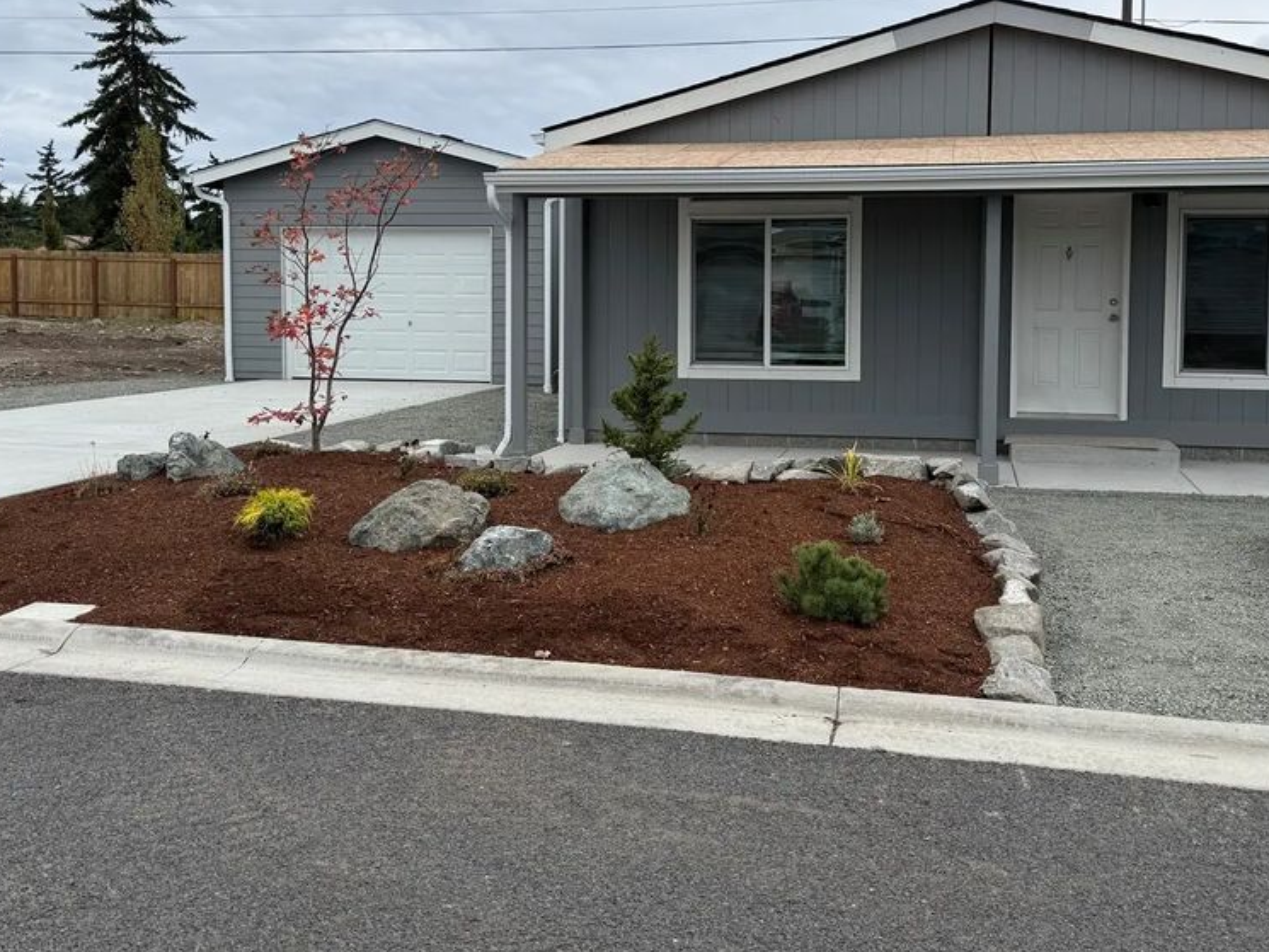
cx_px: 717
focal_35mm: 33
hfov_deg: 55.2
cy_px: 344
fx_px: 1210
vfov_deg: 42.6
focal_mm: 6.76
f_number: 1.78
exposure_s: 1/1005
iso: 80
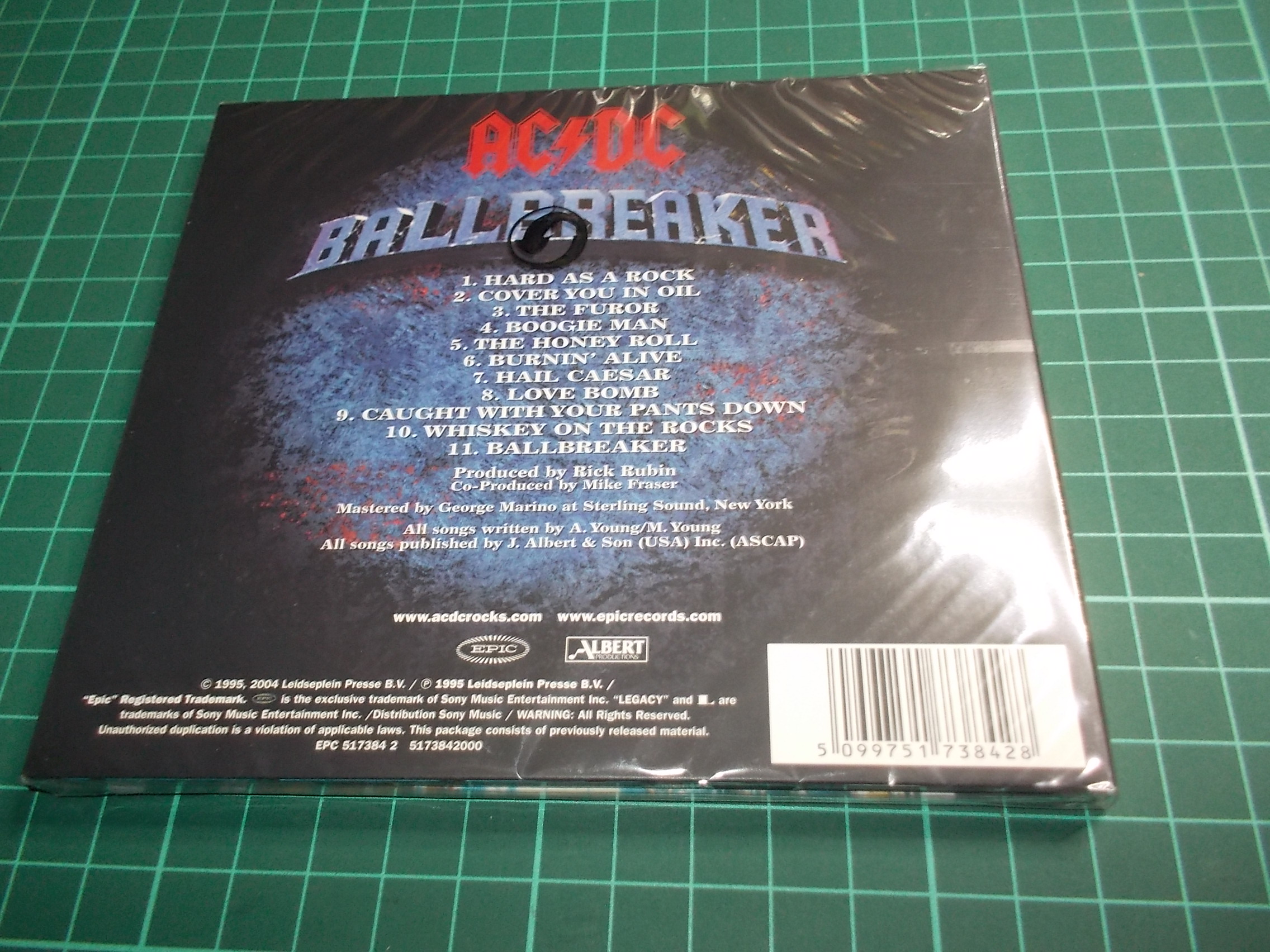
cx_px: 635
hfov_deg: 61.7
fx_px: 1064
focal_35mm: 29
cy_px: 476
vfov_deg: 48.2
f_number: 3.3
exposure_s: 1/30
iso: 200
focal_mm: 4.1
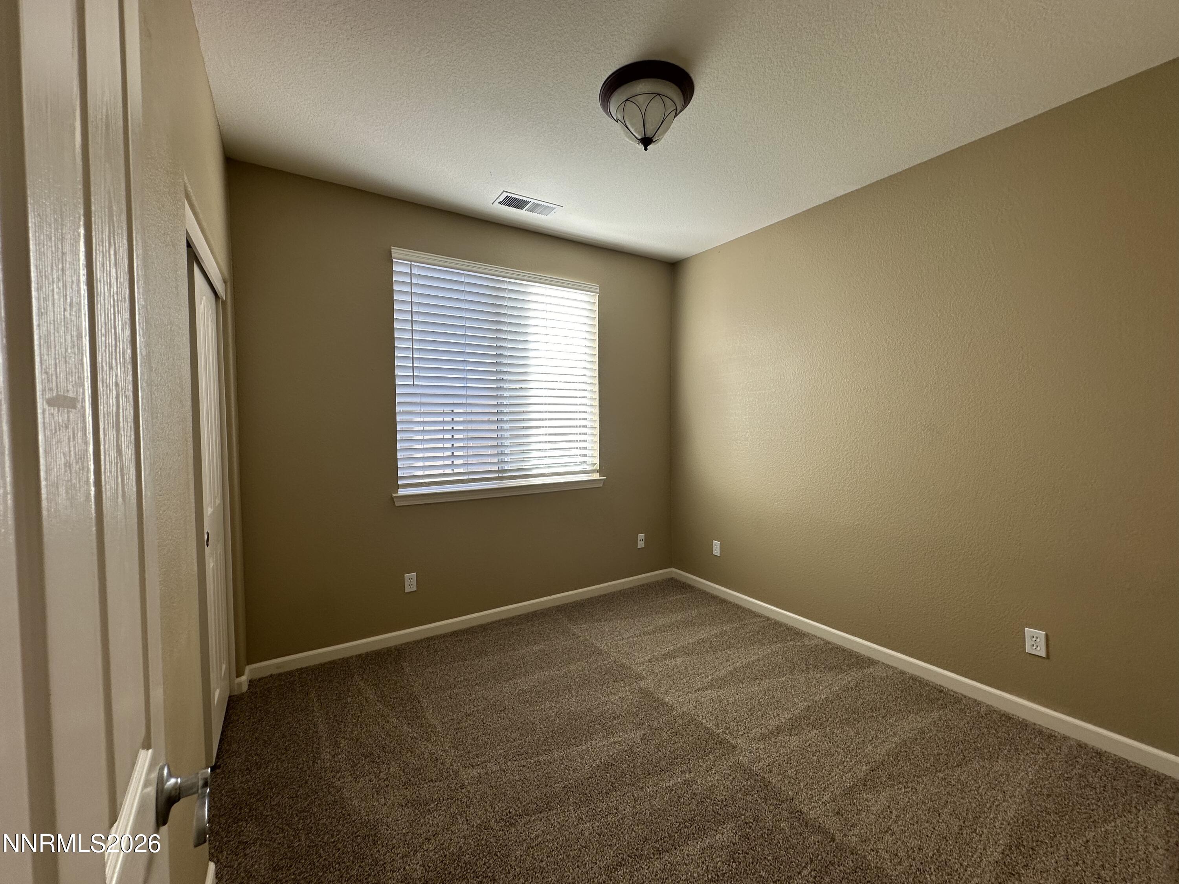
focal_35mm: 14
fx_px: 477
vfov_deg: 85.7
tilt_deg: -3.1
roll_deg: -0.3
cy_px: 442
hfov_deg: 102.1
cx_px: 590
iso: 40
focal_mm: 2.22
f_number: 2.2
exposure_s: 1/99
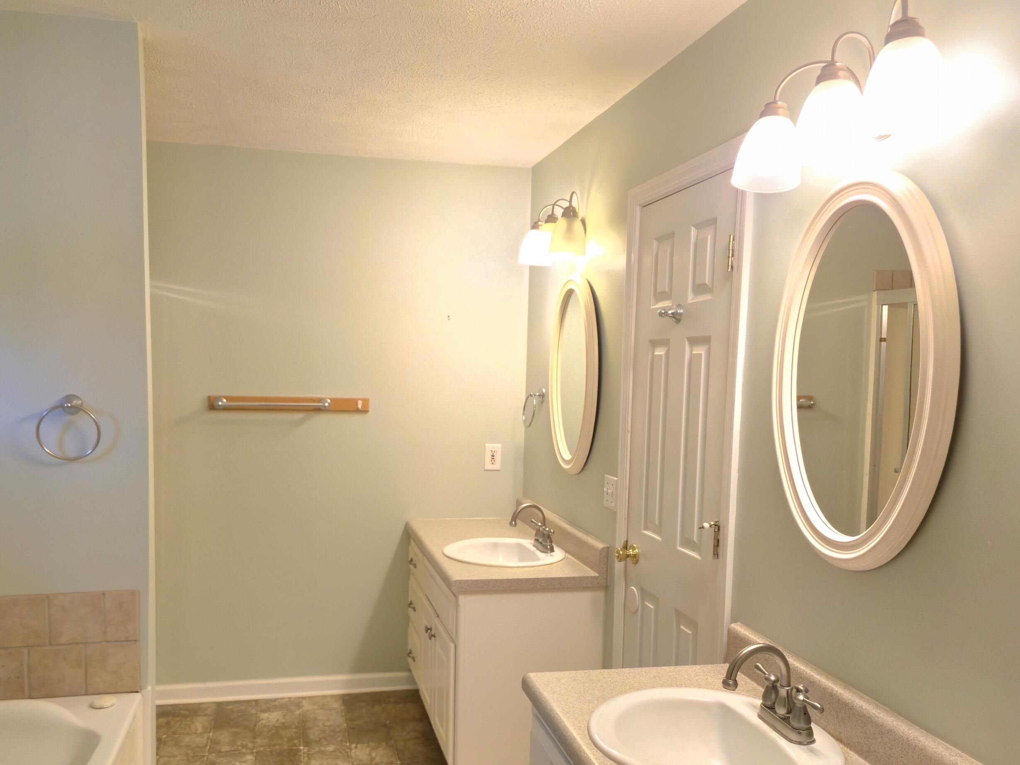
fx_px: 825
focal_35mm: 28
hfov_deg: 63.2
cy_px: 443
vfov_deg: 49.6
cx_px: 443
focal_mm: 5.4
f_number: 1.8
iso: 200
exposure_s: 1/40
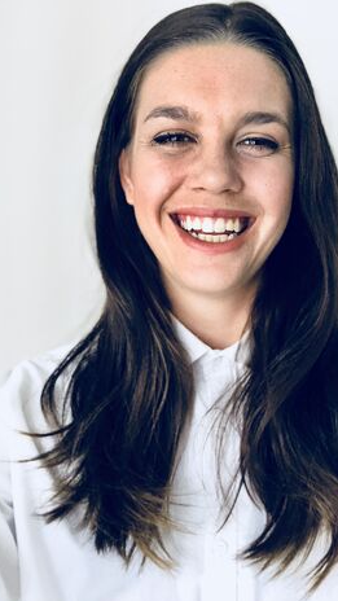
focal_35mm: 36
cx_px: 208
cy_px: 308
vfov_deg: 55.3
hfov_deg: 32.7
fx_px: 574
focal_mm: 2.87
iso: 125
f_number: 2.2
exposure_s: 1/30
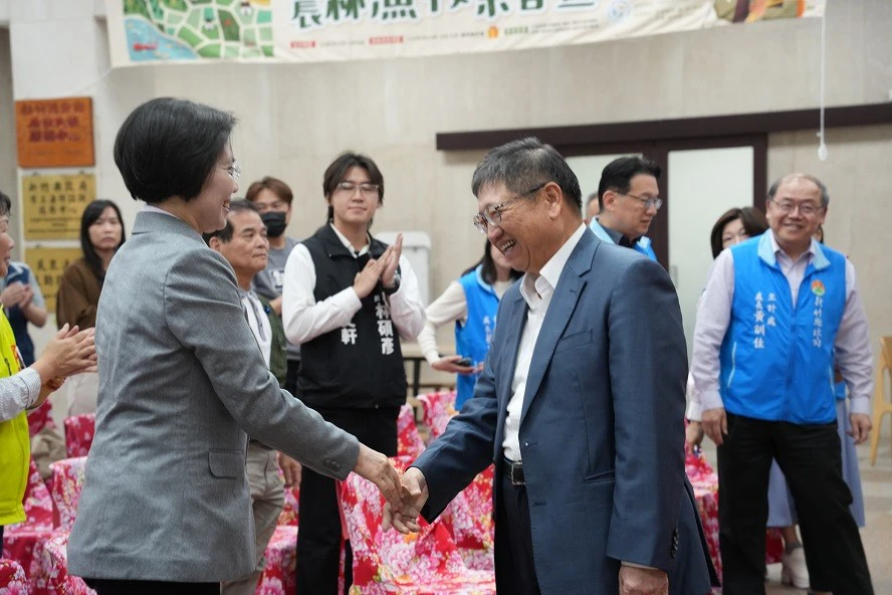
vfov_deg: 19.2
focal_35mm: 71
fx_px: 1759
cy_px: 298
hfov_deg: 28.5
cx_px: 446
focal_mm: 71
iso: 2500
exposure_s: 1/160
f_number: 5
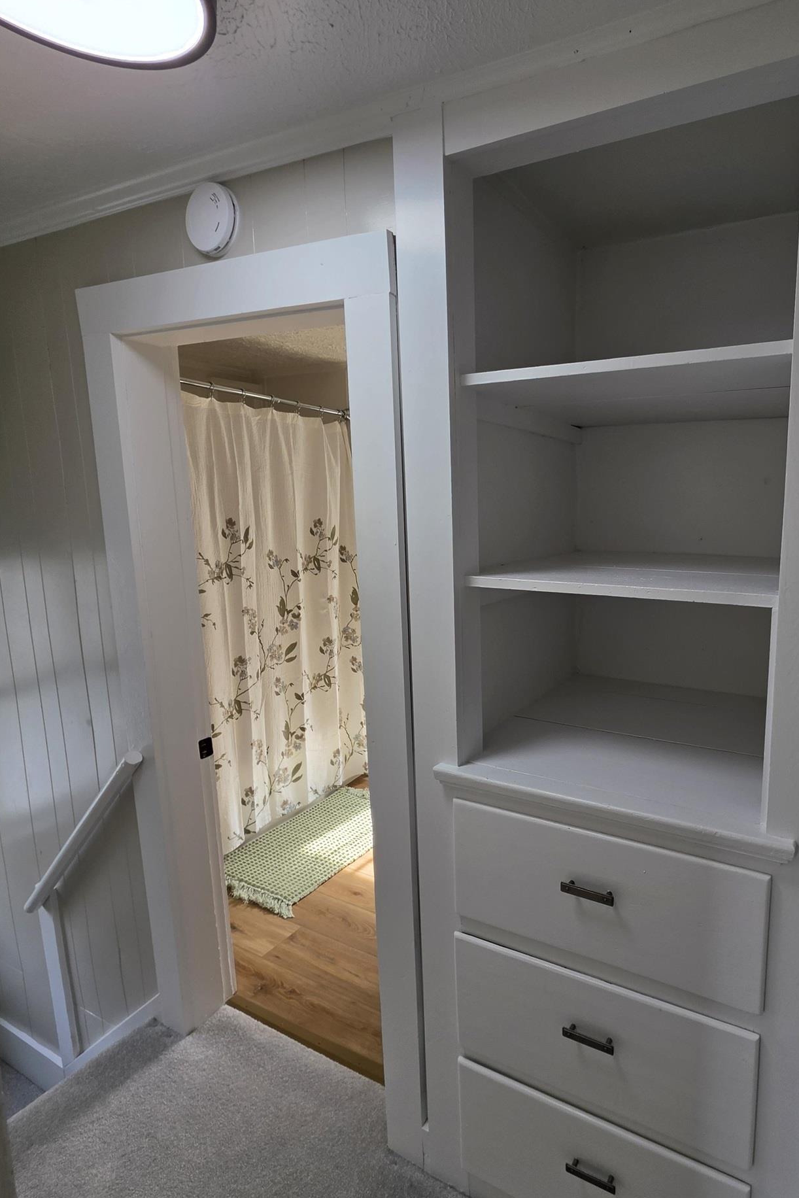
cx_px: 560
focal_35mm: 17
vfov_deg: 93.3
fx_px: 566
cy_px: 592
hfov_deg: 67.6
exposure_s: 1/120
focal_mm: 2.2
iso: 25
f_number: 1.9
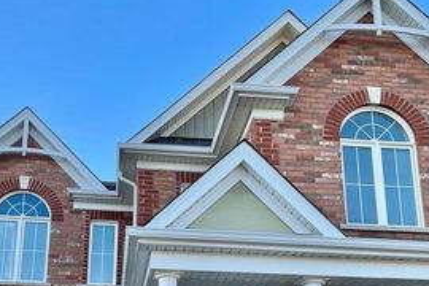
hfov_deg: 39.4
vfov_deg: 26.0
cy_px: 263
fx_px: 596
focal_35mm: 50
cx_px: 168
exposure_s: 1/628
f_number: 1.6
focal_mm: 5.1
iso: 32
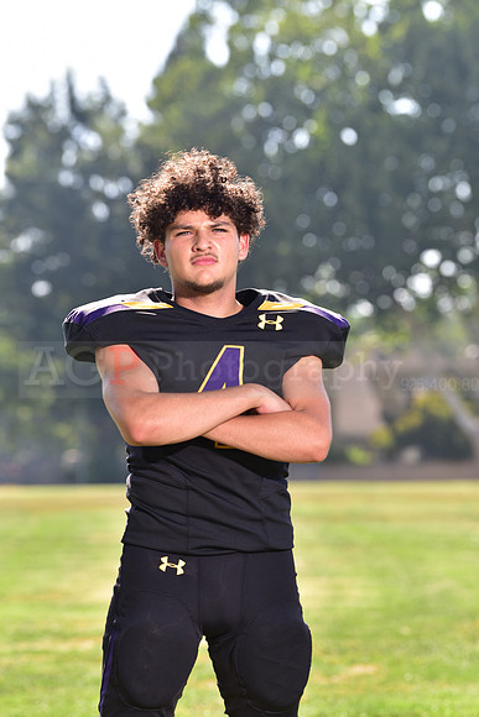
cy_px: 358
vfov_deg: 13.2
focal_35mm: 155
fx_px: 3091
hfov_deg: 8.9
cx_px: 240
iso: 100
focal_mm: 155
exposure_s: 1/250
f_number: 5
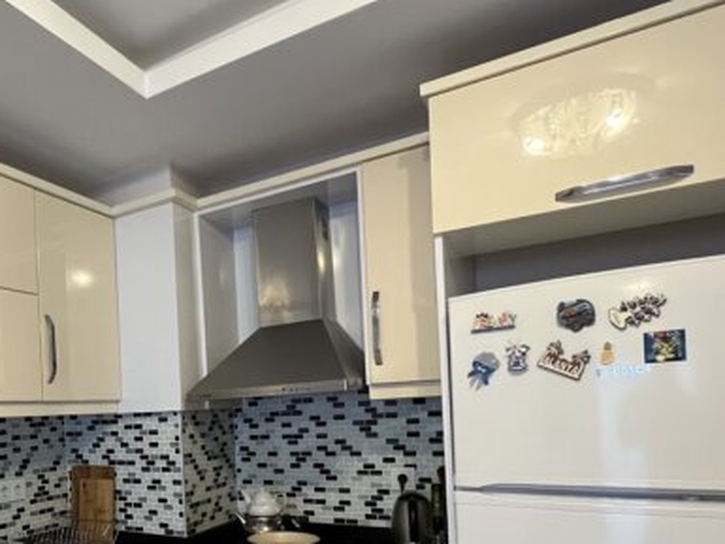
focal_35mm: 27
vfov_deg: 48.8
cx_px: 124
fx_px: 566
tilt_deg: -1.4
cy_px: 425
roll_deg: +2.2
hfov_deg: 59.1
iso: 500
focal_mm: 1.57
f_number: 1.8
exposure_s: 1/50
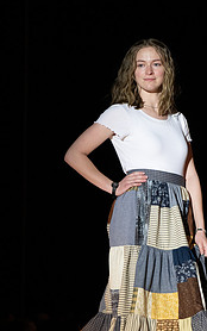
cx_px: 160
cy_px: 181
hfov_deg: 5.8
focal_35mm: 226
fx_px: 2038
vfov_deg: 9.3
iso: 1000
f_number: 5.6
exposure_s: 1/320
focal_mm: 85
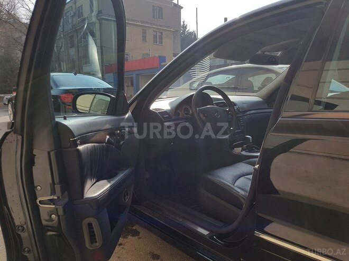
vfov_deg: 53.1
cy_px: 130
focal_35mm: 26
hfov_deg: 67.3
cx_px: 174
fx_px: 262
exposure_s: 1/3368
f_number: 1.7
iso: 50
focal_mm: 4.2
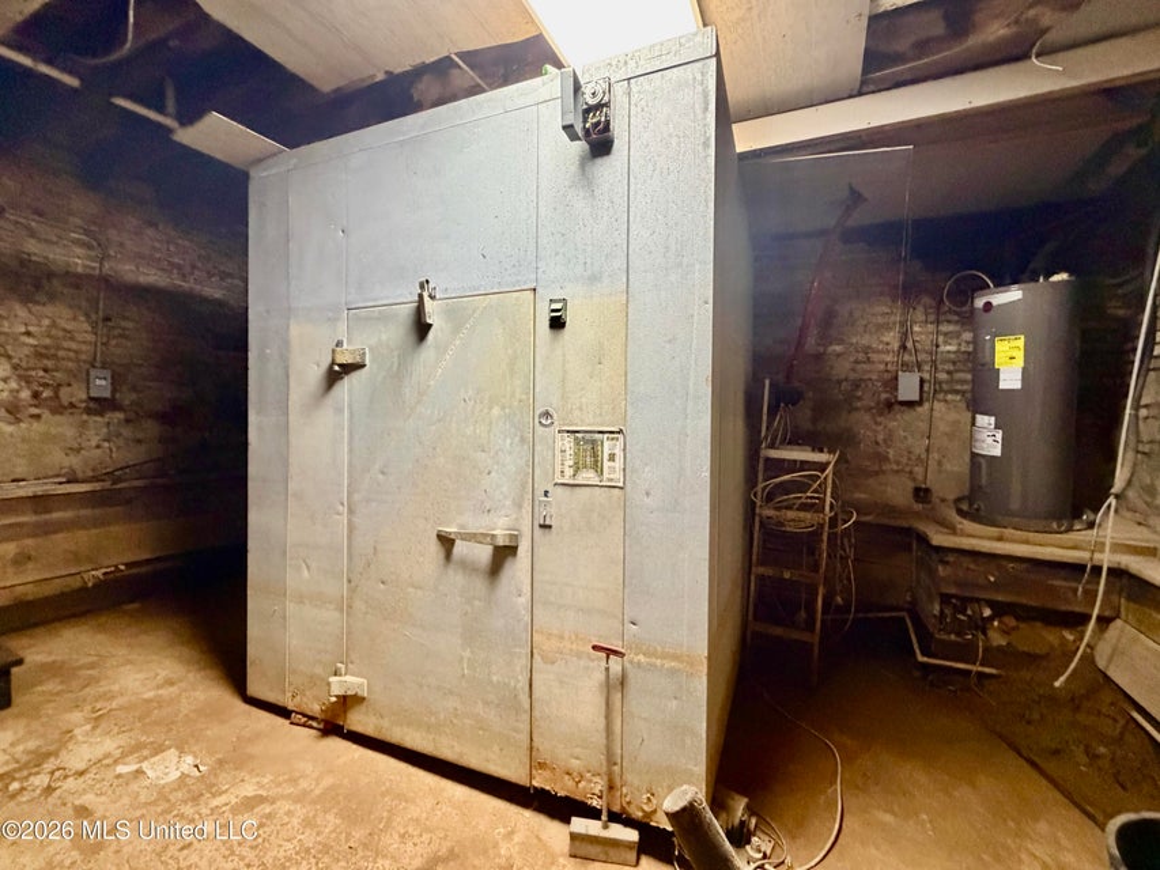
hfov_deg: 102.1
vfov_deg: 85.7
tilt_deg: -1.6
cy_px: 435
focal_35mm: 14
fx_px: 469
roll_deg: +0.8
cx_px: 580
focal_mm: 2.22
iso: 640
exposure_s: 1/60
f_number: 2.2
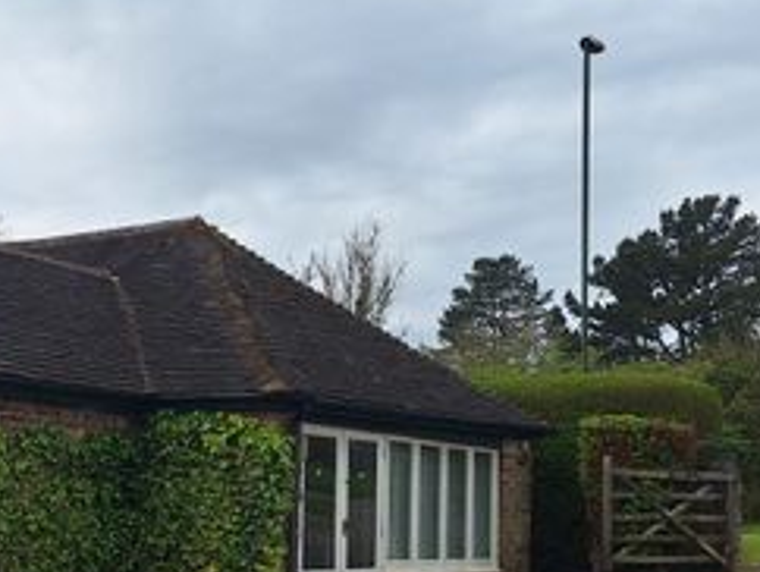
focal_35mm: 38
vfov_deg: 37.4
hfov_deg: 46.2
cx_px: 144
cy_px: 380
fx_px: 835
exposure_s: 1/2597
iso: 40
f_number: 1.8
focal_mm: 5.54
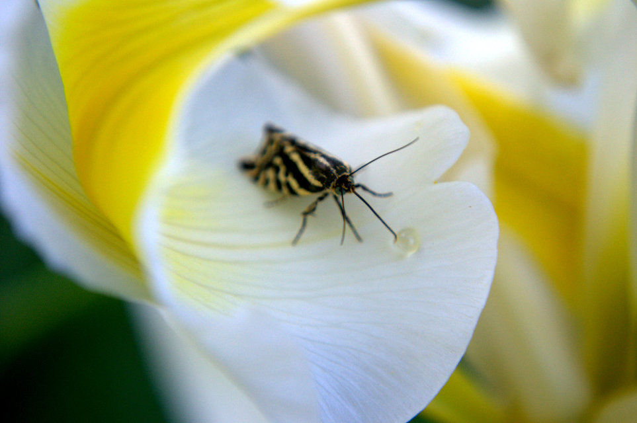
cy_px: 212
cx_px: 318
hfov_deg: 24.6
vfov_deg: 16.5
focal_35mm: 82
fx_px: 1458
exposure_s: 1/125
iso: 320
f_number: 5.6
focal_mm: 55
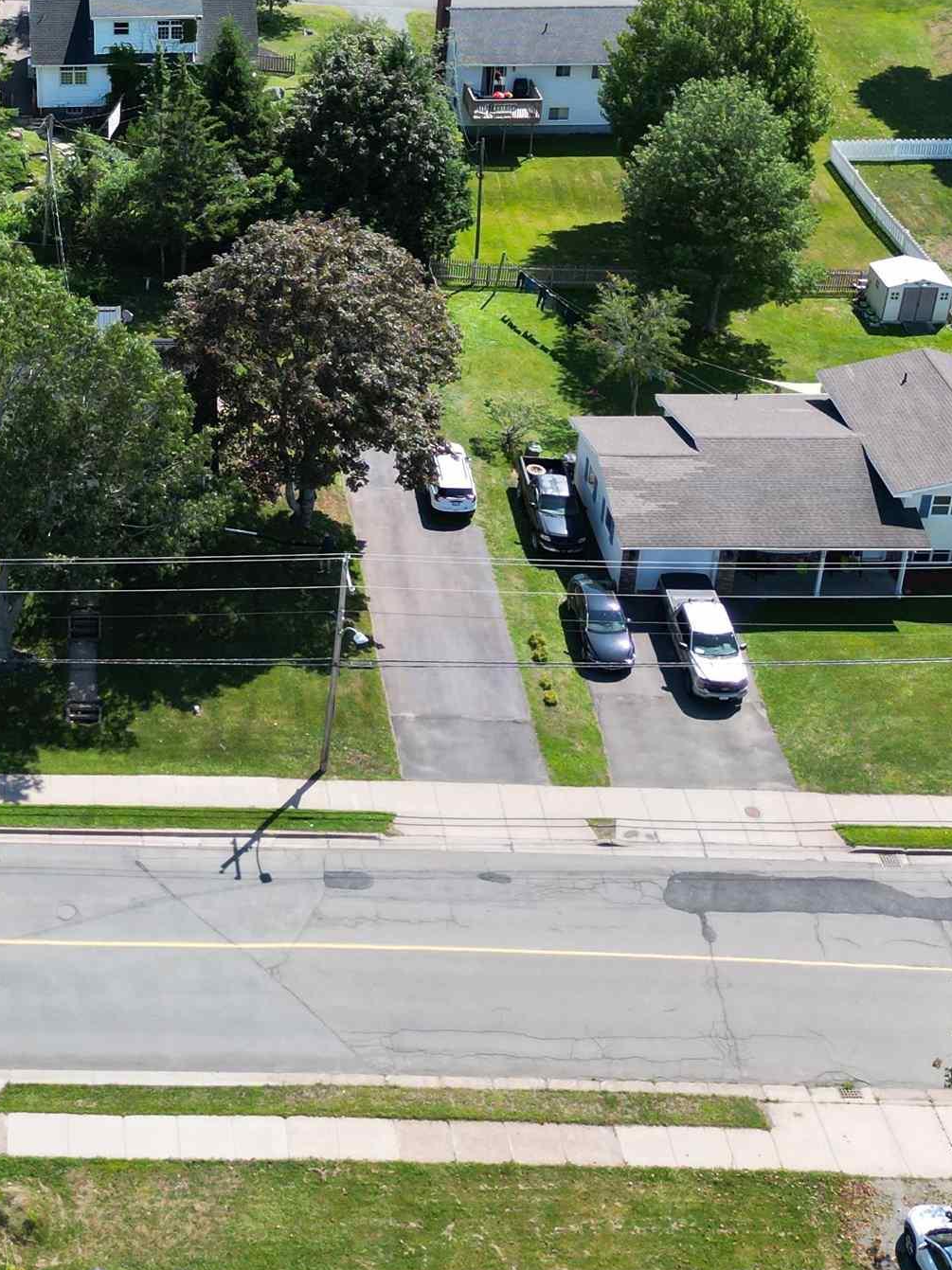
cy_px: 233
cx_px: 113
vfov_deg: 33.8
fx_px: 2018
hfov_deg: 25.8
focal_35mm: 55
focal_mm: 6.72
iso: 200
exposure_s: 1/2000
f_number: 1.7
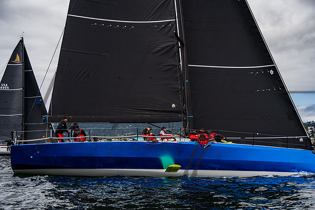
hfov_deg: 32.2
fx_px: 545
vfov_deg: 21.8
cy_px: 105
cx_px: 158
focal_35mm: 62
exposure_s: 1/2000
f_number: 7.1
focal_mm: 62
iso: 500
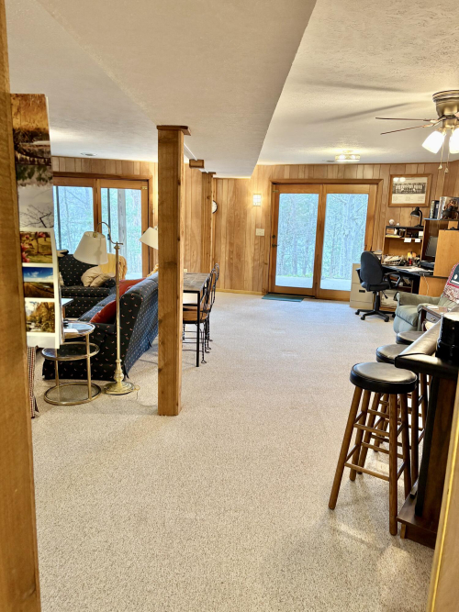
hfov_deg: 53.0
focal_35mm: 26
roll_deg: -1.1
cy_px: 306
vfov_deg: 67.3
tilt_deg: -12.2
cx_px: 230
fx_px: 460
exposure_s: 1/60
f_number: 1.6
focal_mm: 5.96
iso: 200
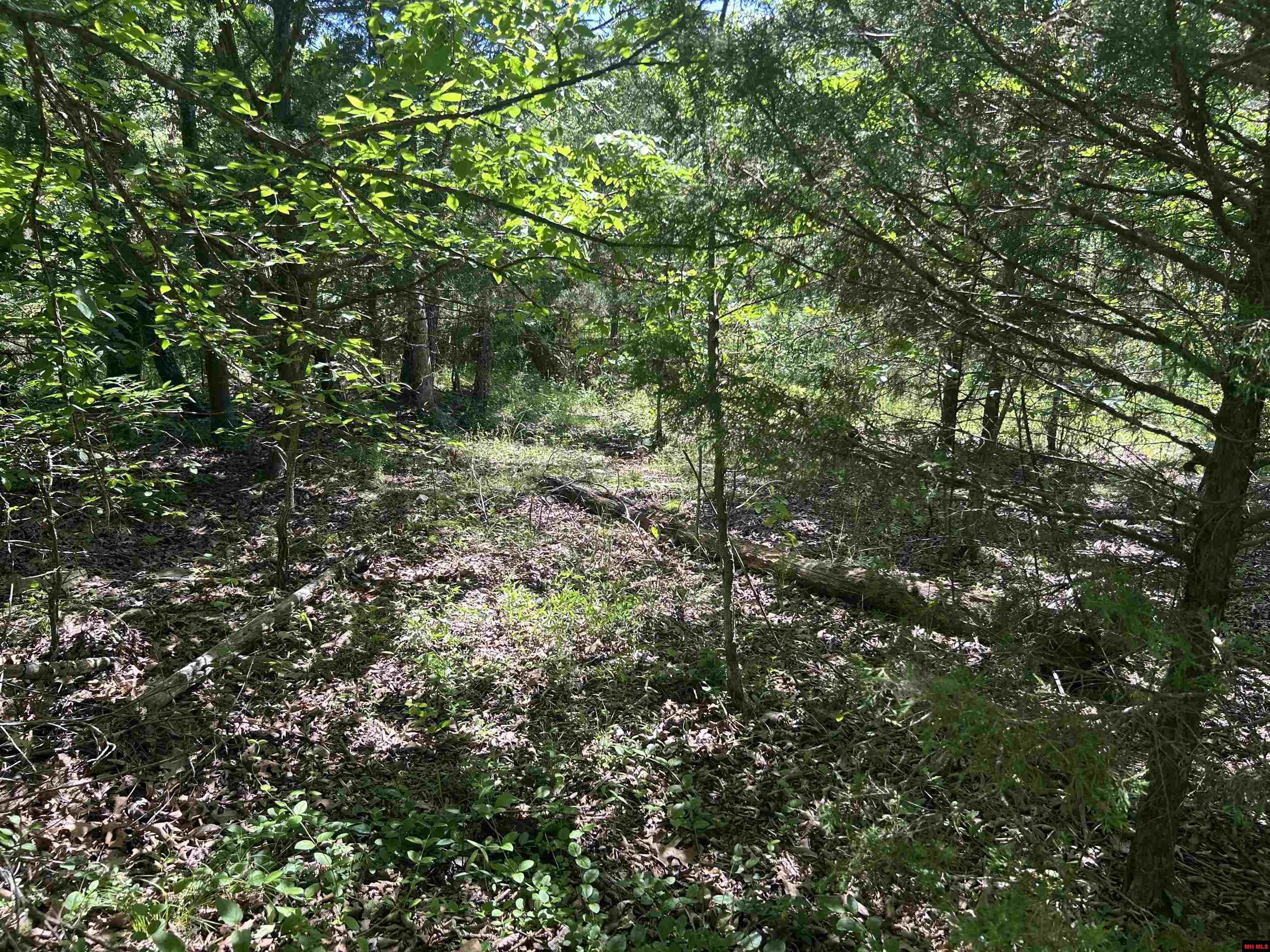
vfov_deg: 53.1
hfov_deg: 67.3
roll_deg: -2.1
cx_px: 635
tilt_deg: -11.9
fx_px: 954
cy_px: 476
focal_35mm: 26
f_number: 1.5
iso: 50
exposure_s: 1/371
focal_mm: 5.7
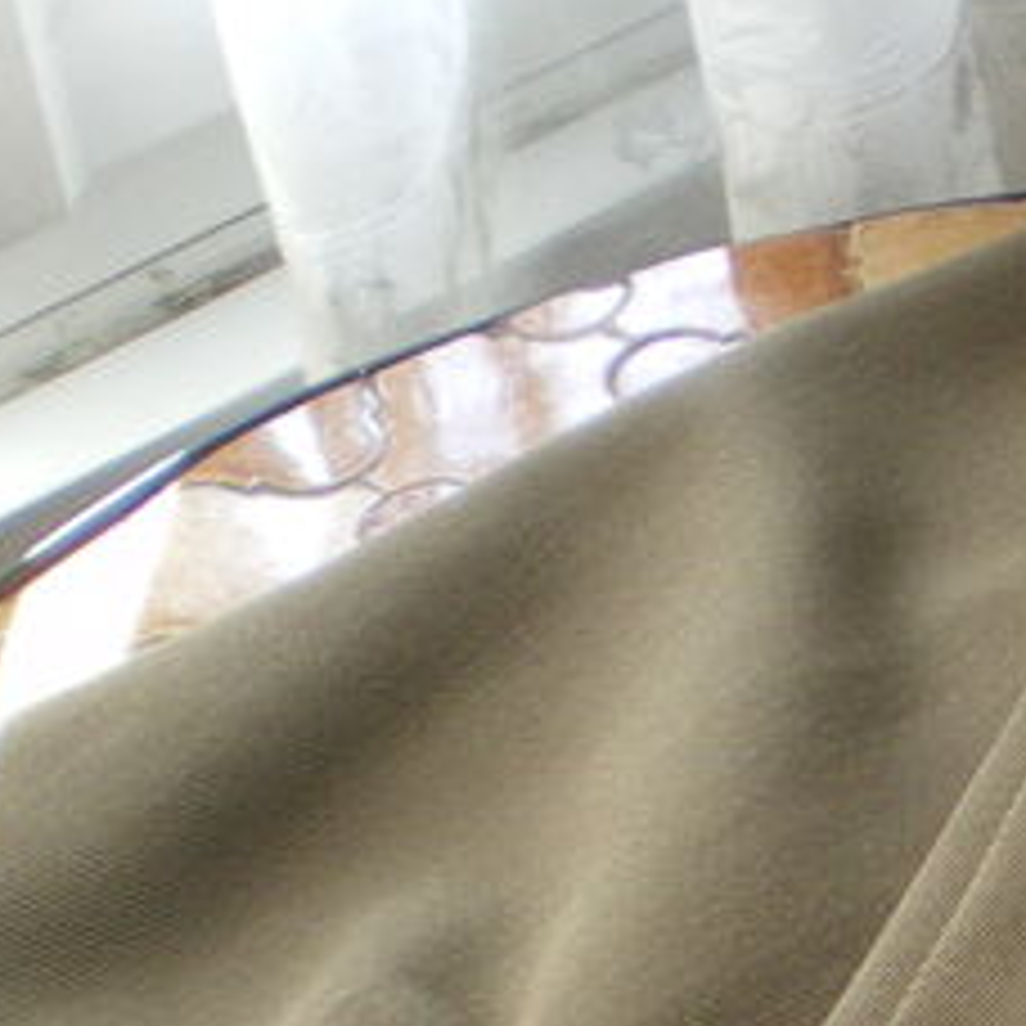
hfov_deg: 11.5
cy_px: 1202
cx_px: 1422
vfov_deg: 11.7
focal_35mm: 147
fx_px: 4929
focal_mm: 6.3
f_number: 3.1
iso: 125
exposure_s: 1/50
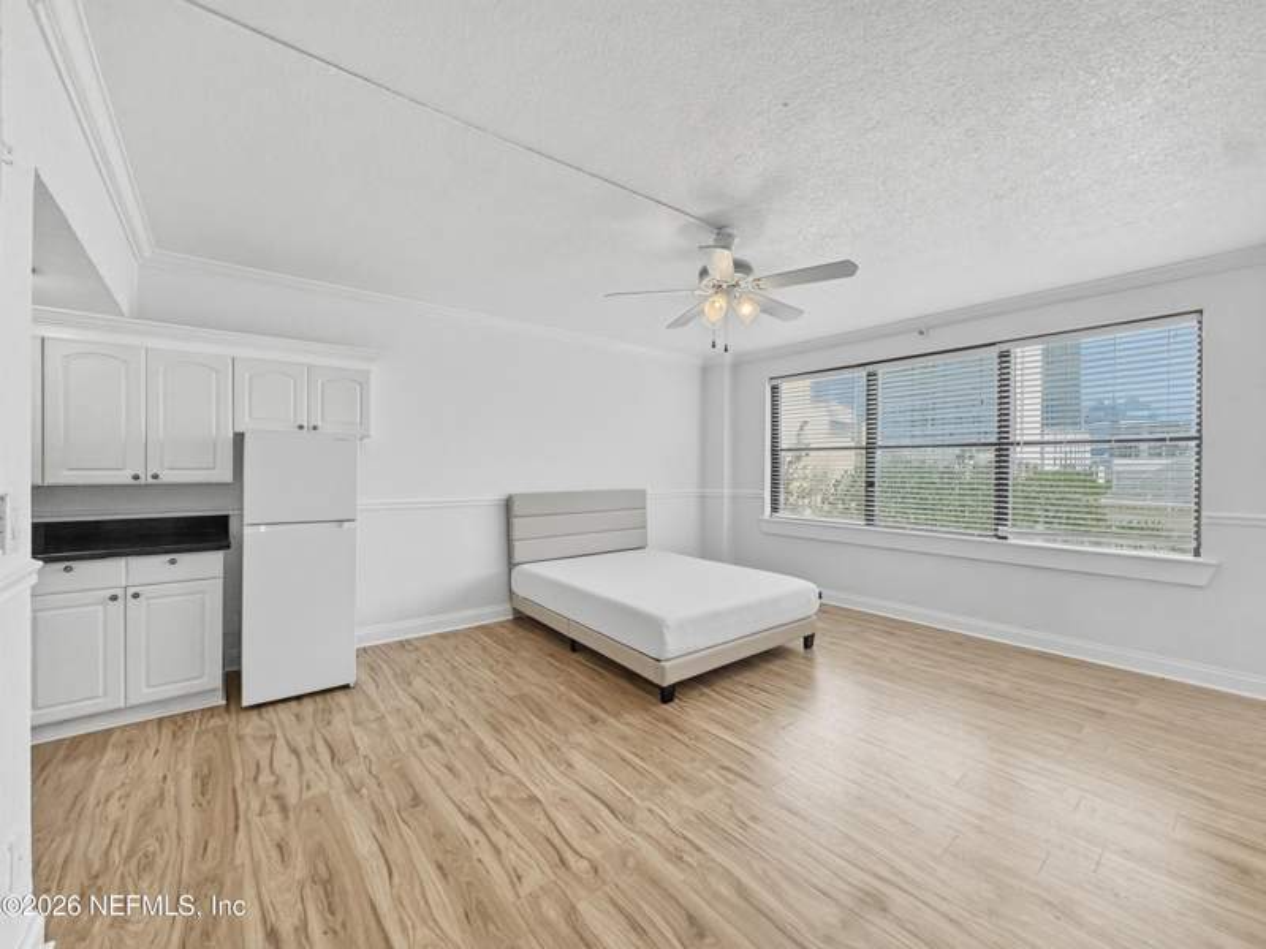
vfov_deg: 85.7
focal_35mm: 14
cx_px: 633
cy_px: 474
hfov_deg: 102.1
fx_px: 512
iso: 64
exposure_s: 1/120
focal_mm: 2.2
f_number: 2.2
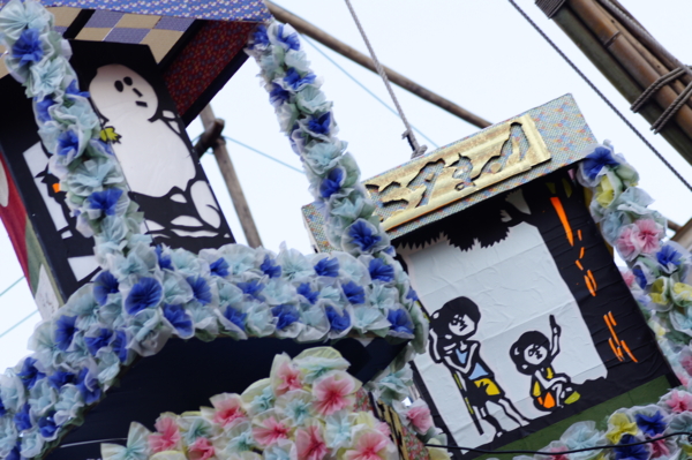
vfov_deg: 9.1
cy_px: 230
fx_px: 2881
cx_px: 346
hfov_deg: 13.7
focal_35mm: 150
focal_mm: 100
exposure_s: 1/320
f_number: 4
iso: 200
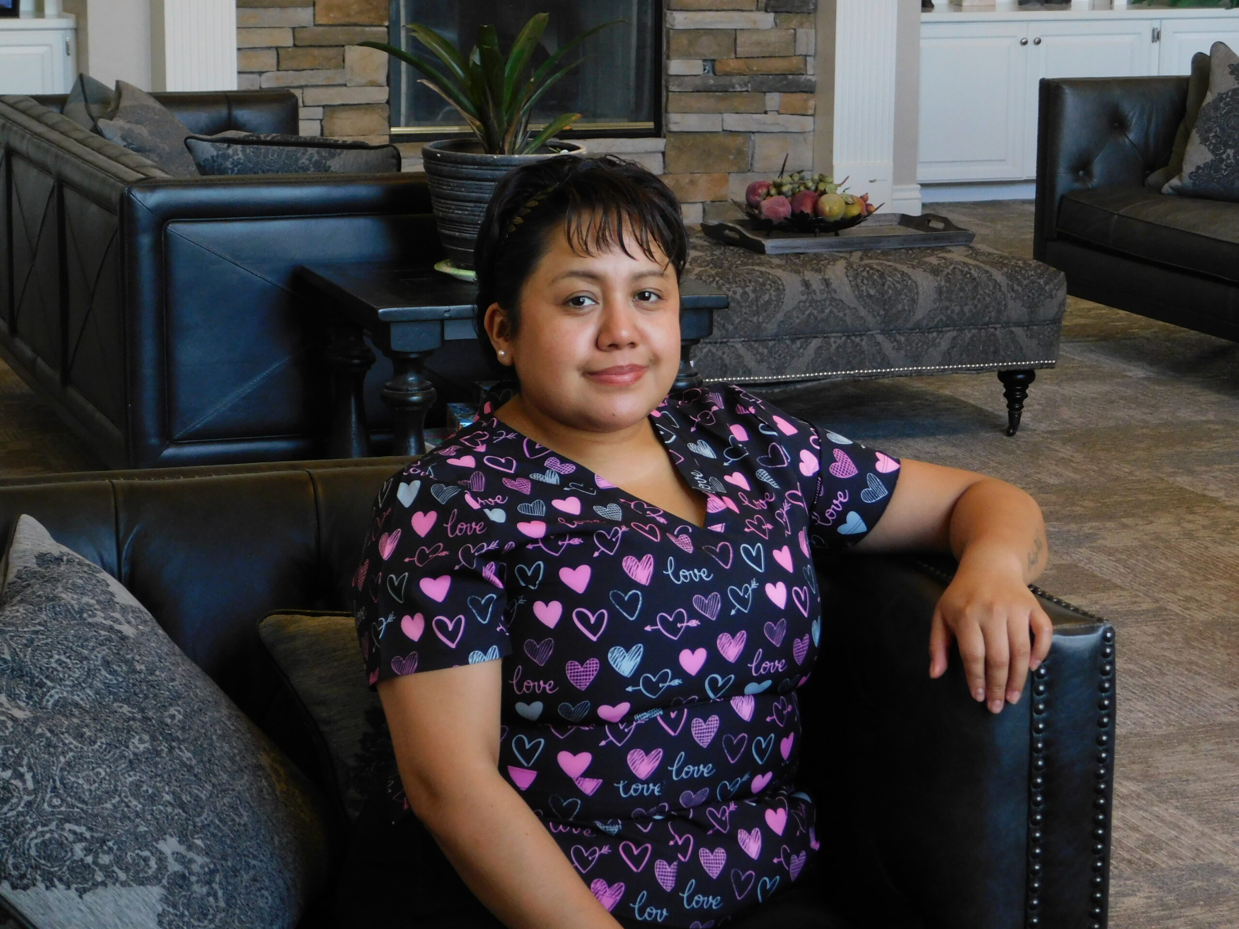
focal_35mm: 80
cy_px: 464
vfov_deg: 18.4
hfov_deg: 24.4
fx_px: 2863
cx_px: 620
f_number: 4.4
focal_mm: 14.2
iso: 400
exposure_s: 1/25
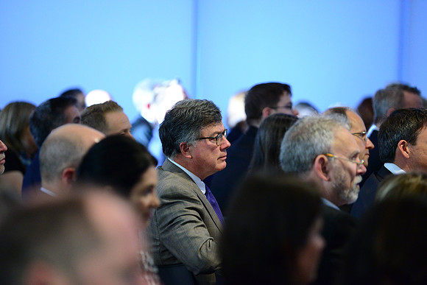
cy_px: 142
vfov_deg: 8.6
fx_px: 1898
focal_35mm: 160
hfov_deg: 12.8
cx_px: 214
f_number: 2.8
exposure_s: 1/200
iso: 4000
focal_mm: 160
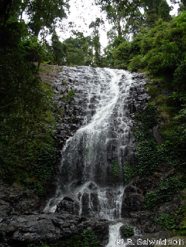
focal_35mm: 38
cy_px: 124
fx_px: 272
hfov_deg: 37.7
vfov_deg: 49.0
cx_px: 93
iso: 79
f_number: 2.9
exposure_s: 1/78.3
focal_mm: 6.3
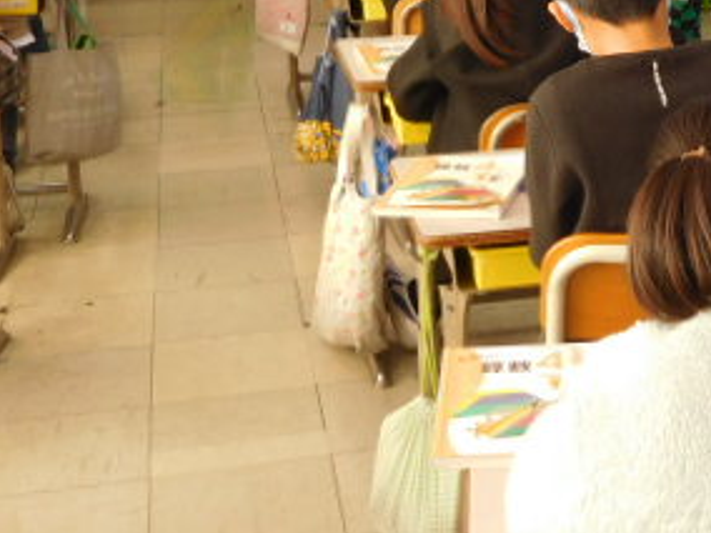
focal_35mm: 79
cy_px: -28
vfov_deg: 18.1
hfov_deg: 23.8
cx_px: 678
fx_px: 1623
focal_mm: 6.2
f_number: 3.8
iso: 160
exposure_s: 1/30
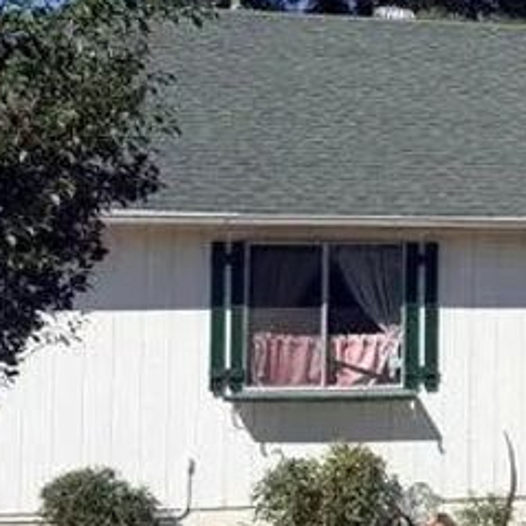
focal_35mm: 91
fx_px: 1564
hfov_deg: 15.8
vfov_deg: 19.1
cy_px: 251
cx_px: 993
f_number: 1.78
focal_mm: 6.76
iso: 80
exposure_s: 1/6173
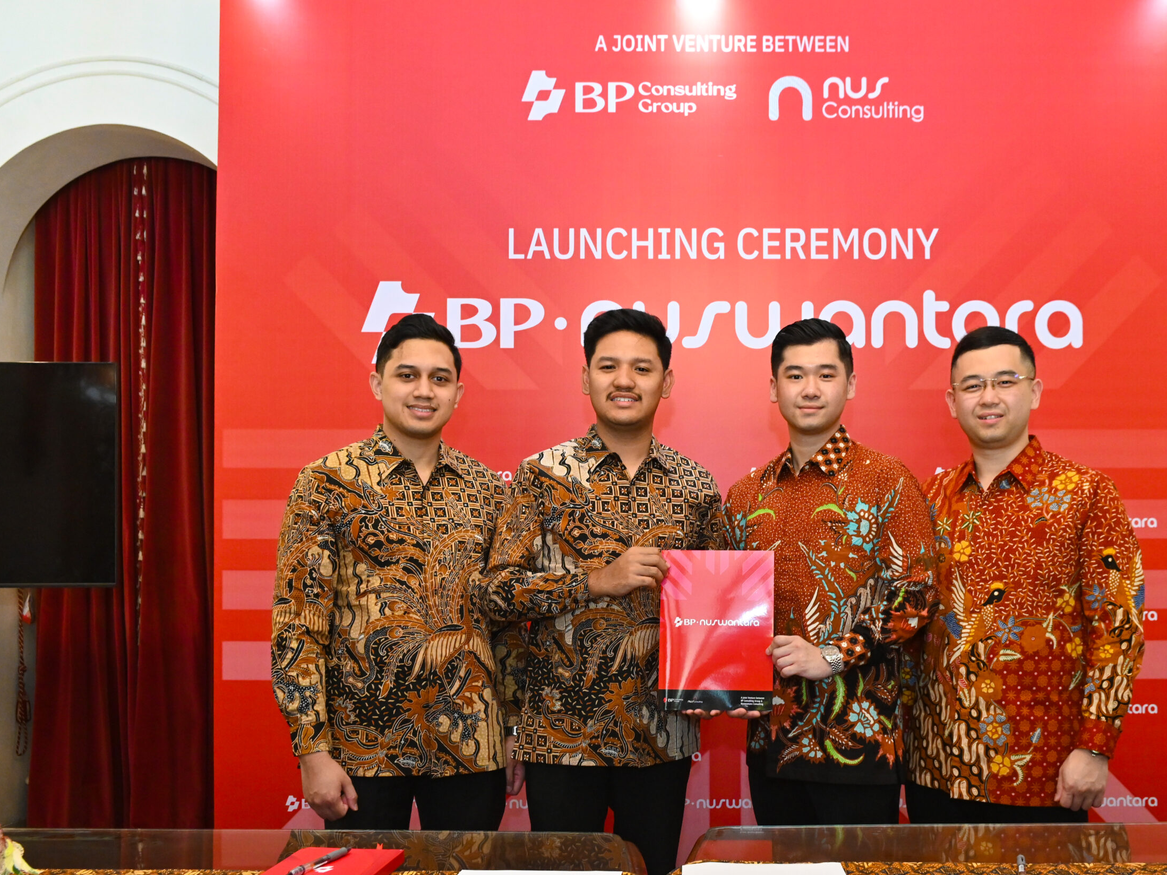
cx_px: 673
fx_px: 963
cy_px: 432
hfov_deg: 62.1
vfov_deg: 48.9
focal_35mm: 29
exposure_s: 1/50
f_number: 6.3
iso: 2000
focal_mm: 17
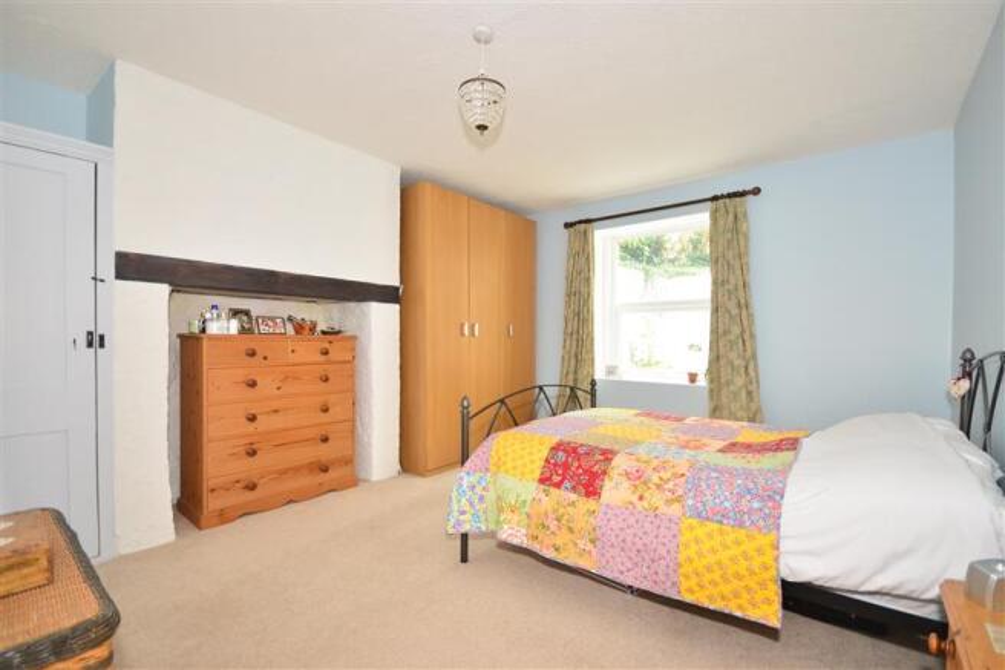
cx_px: 502
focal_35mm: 15
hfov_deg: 100.4
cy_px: 335
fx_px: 419
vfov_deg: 77.3
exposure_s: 1/4
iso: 200
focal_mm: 10
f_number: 5
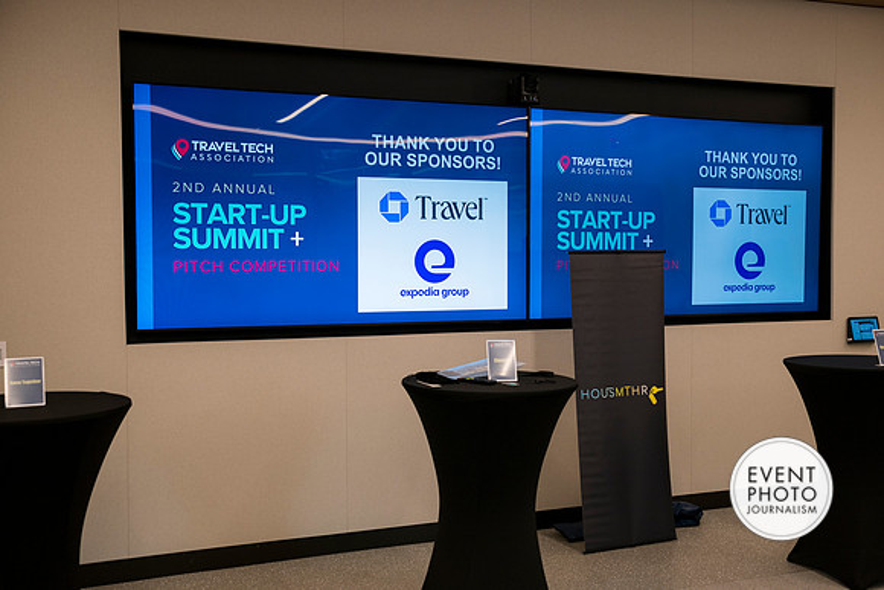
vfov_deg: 32.6
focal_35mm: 41
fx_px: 1007
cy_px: 295
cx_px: 442
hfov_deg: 47.4
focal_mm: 41
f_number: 3.2
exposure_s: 1/200
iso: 400
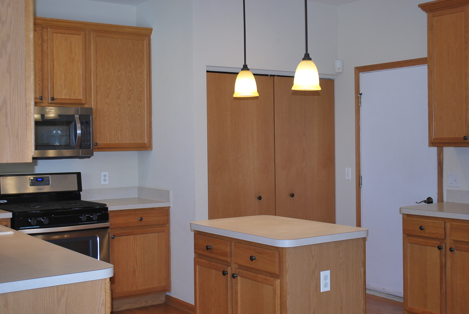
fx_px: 626
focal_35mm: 48
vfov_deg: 28.2
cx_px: 234
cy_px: 157
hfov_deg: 41.1
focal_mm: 32
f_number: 5
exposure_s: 1/60
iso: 200
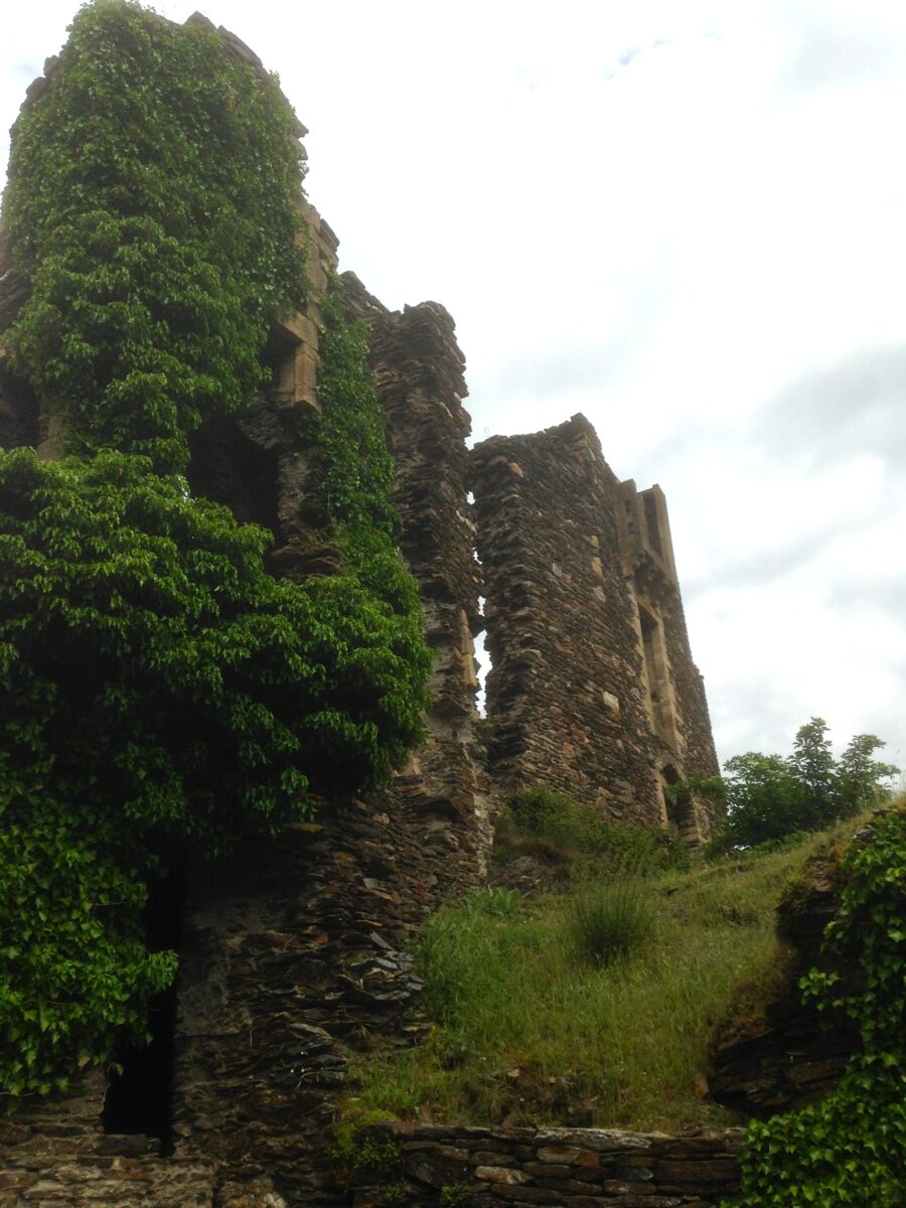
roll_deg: +3.1
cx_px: 453
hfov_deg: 42.9
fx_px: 1152
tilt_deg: +31.3
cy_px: 604
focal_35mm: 33
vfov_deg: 55.4
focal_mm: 4.12
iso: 50
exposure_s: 1/2358
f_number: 2.4
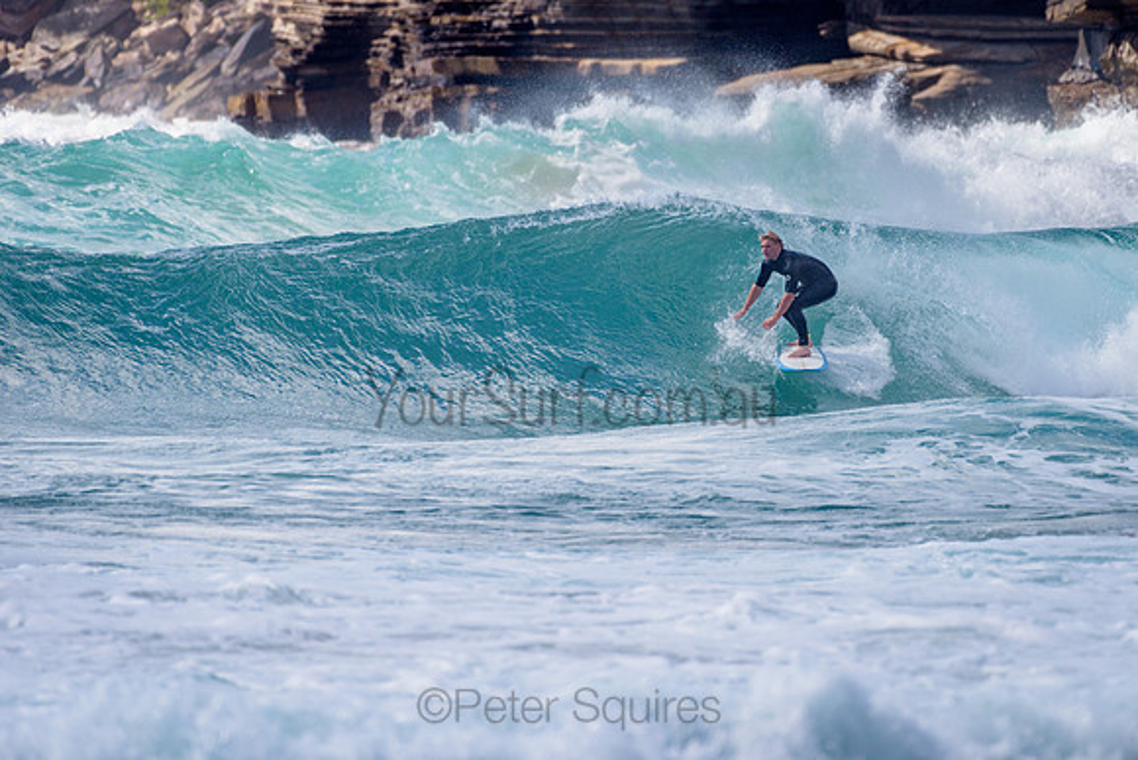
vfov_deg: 2.2
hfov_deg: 3.4
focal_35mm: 613
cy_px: 295
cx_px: 692
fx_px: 19385
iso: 160
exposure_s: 1/2000
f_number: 5.6
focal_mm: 500
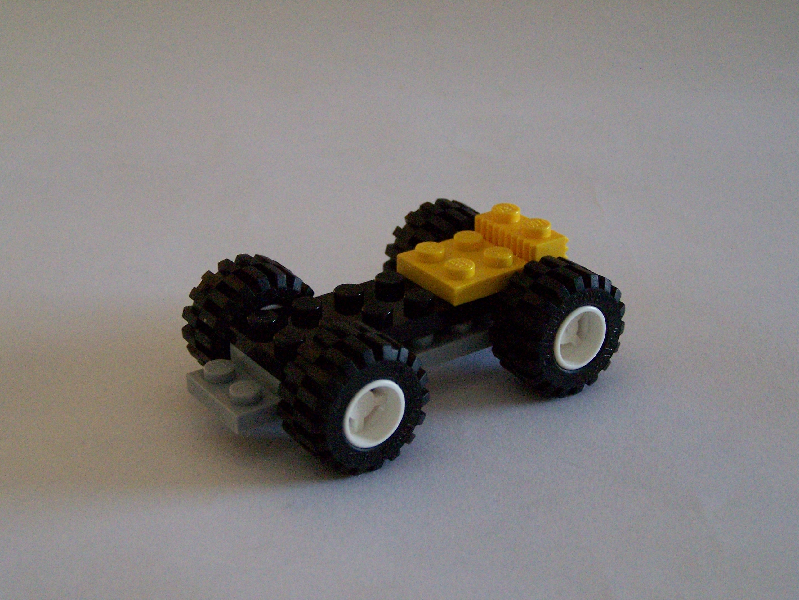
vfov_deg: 22.9
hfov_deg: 30.3
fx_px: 1477
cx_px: 400
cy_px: 300
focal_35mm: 64
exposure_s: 1/15
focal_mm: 10.7
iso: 400
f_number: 3.2
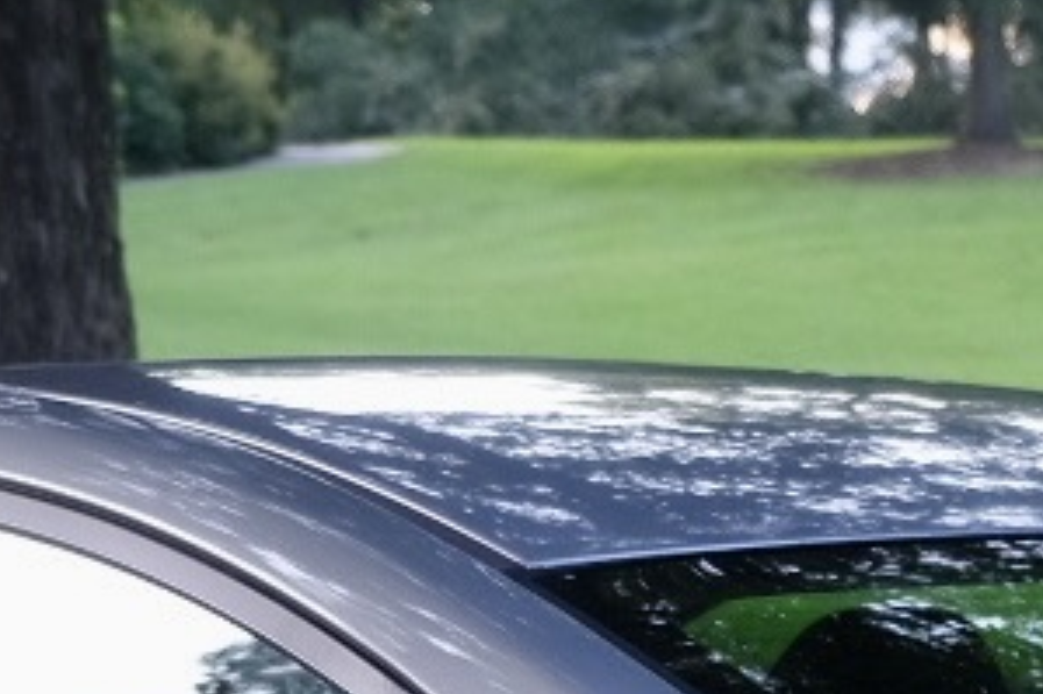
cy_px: 1405
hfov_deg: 10.5
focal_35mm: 196
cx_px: 771
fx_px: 5675
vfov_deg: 6.8
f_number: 3.2
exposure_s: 1/70
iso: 160
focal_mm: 22.3
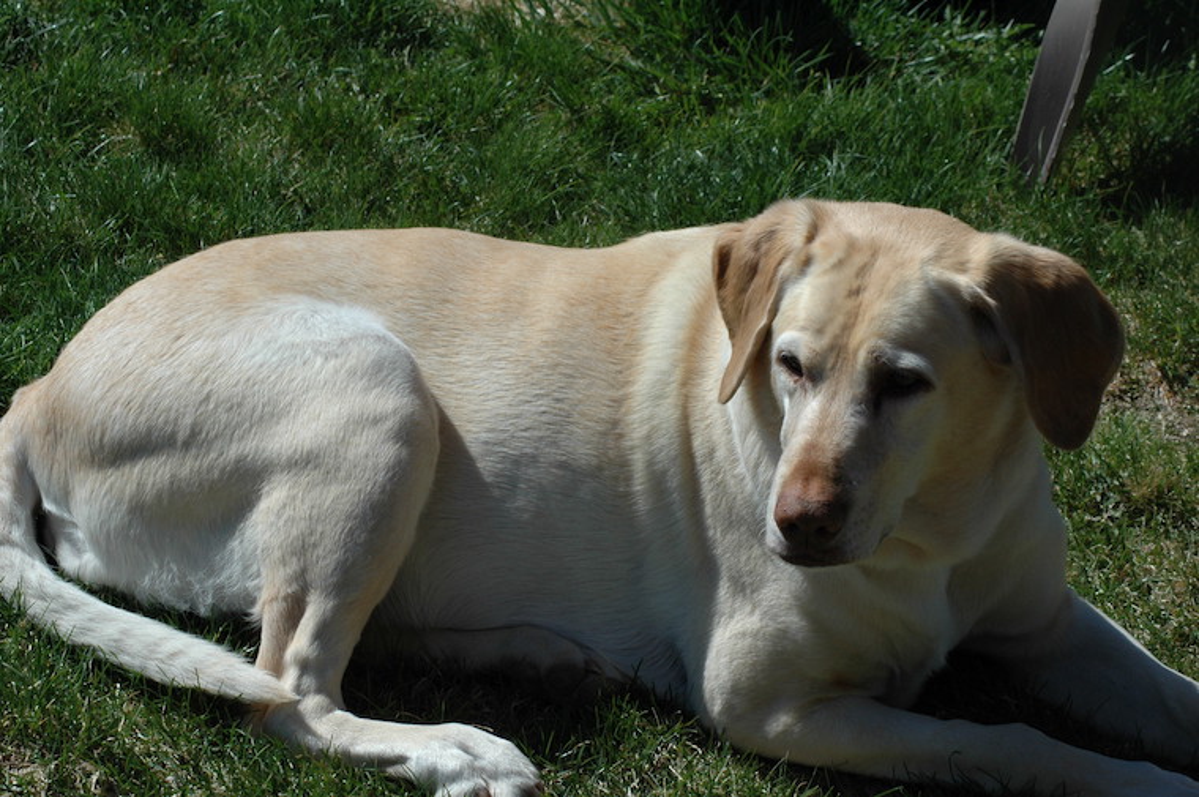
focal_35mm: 105
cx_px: 600
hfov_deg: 19.5
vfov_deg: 13.0
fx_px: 3493
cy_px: 398
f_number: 10
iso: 200
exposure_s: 1/400
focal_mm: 70
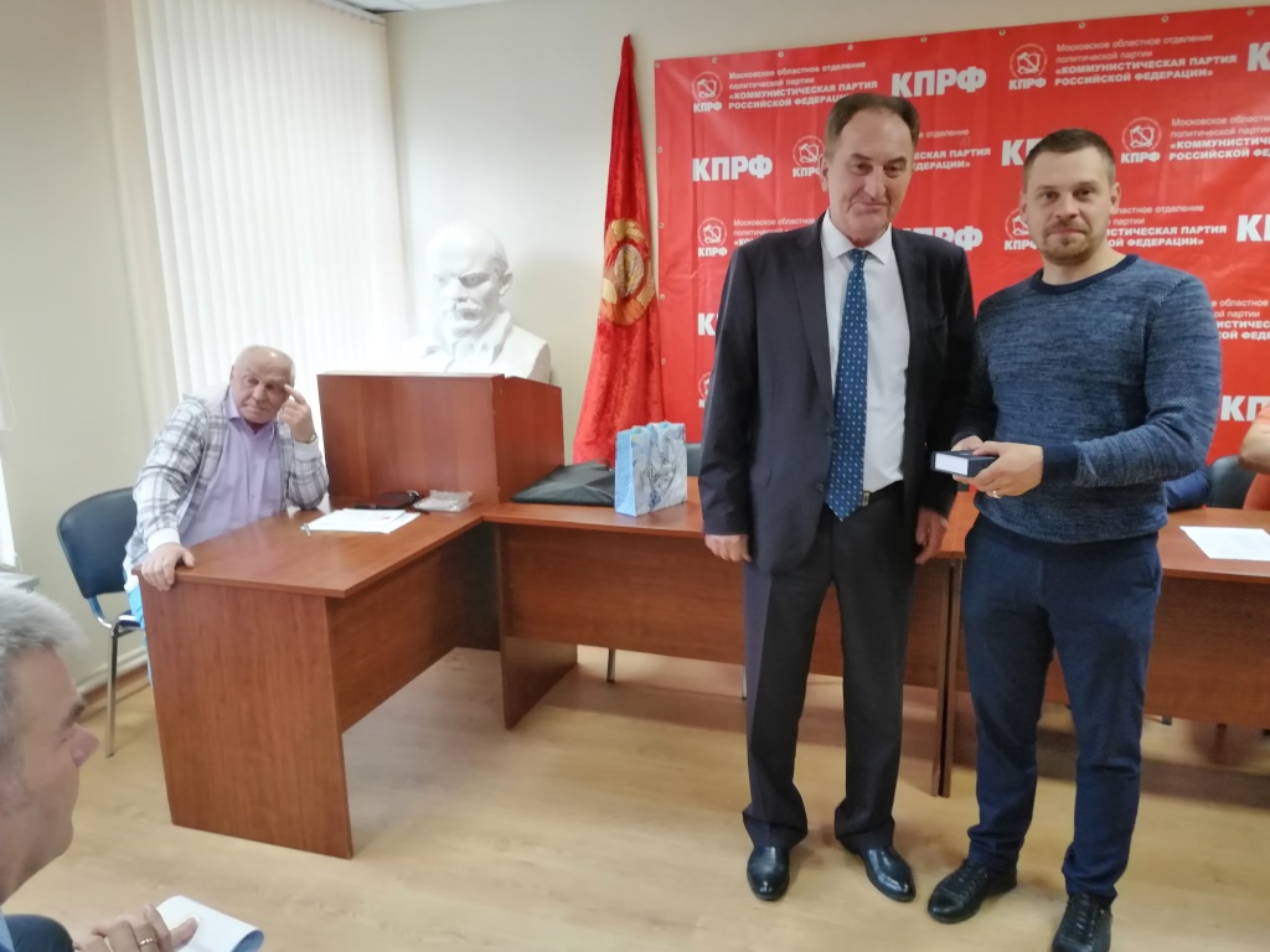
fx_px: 991
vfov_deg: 51.4
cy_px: 476
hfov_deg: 65.3
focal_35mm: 27
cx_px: 635
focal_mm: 3.95
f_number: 1.8
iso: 400
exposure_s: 1/33.3
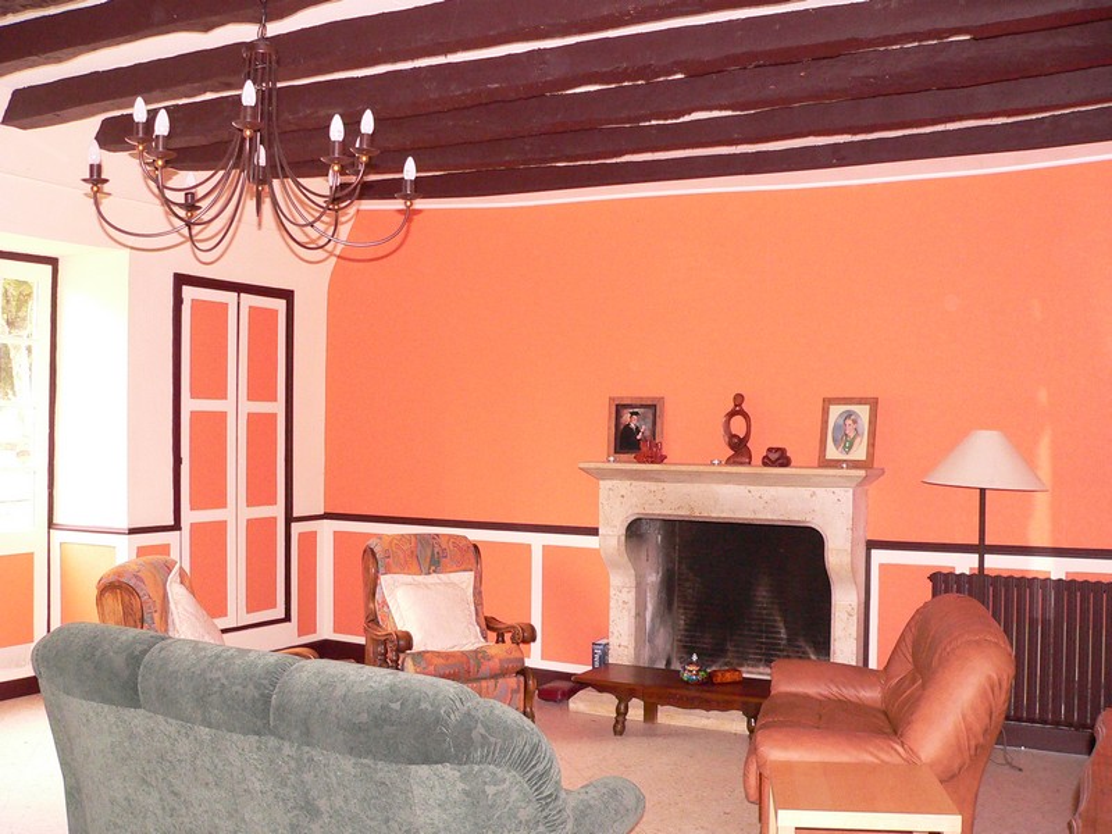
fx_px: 1156
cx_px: 556
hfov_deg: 51.4
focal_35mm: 36
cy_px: 417
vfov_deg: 39.7
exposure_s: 1/125
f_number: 2.8
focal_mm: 6
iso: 400
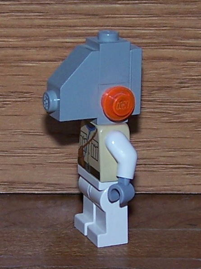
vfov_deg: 49.0
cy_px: 134
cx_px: 100
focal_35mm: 38
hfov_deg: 37.7
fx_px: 294
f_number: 2.8
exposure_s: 1/500
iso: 80
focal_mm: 6.3
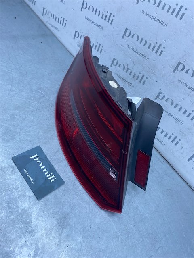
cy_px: 129
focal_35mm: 26
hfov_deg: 53.1
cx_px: 97
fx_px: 194
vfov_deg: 67.3
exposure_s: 1/647
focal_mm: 4.25
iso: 32
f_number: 1.8
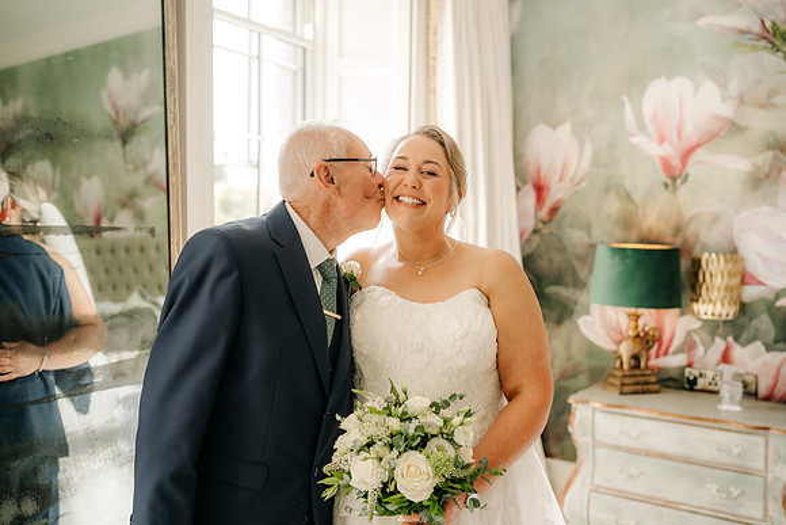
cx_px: 393
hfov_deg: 54.4
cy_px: 262
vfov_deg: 37.9
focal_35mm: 35
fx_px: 764
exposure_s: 1/200
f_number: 2.2
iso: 200
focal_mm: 35
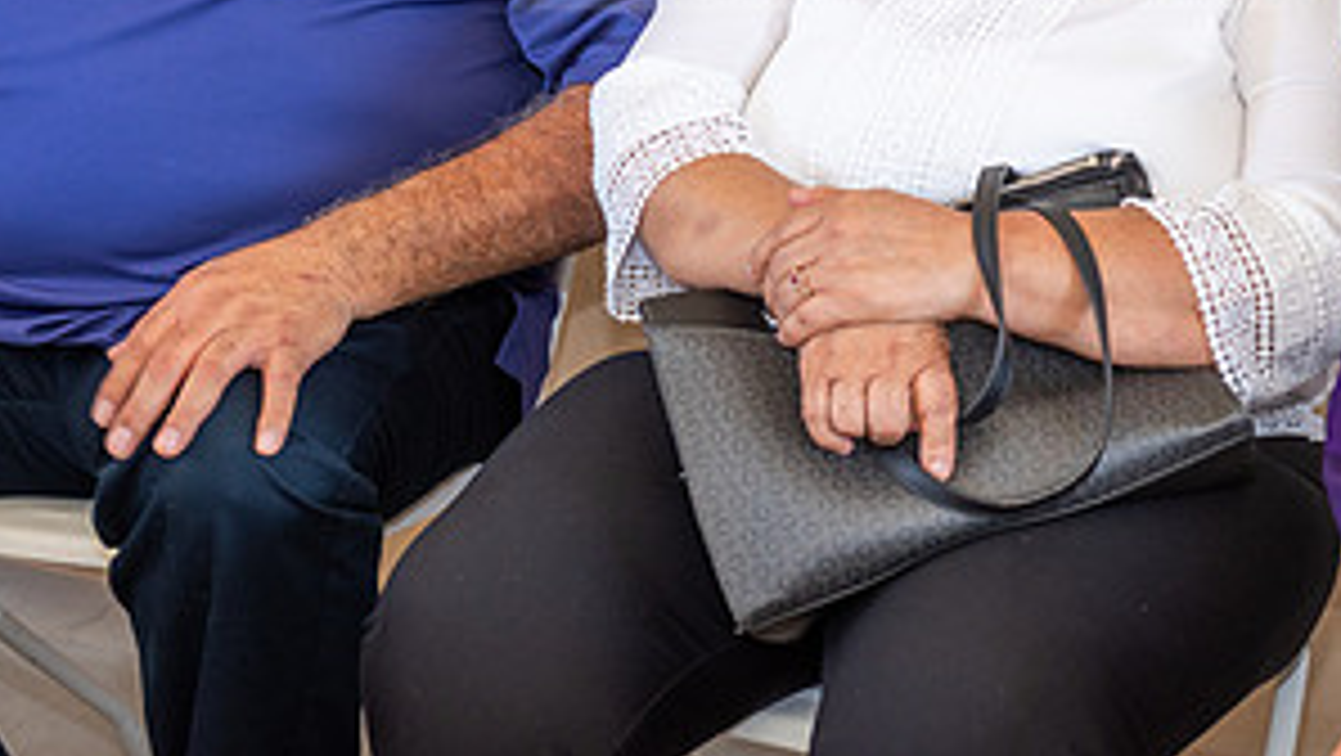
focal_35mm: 112
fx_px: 3985
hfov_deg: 19.0
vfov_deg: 10.7
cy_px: -97
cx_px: 904
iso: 200
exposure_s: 1/80
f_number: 4
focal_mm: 55
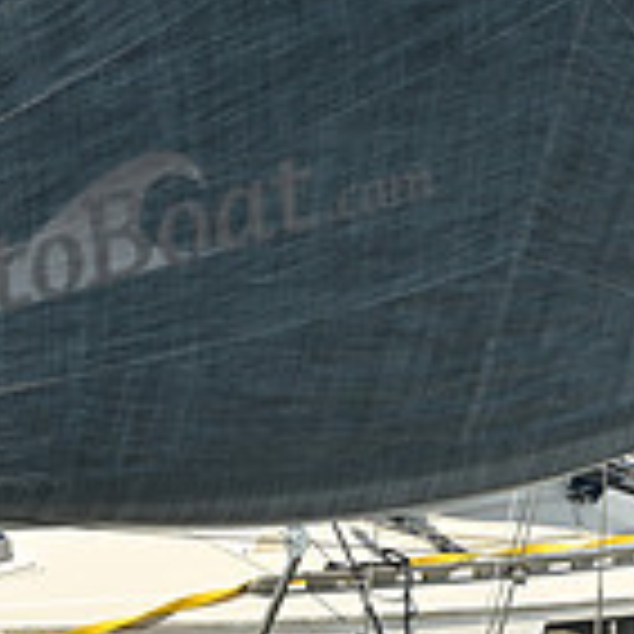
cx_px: 670
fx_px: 5056
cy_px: 416
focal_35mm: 244
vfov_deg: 7.2
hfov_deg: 7.1
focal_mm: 70
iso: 320
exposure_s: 1/1250
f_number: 7.1
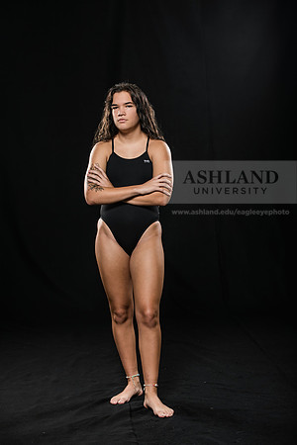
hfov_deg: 18.2
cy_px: 222
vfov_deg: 27.0
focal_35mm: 75
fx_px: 928
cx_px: 148
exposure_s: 1/250
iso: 320
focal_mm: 75
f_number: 5.6
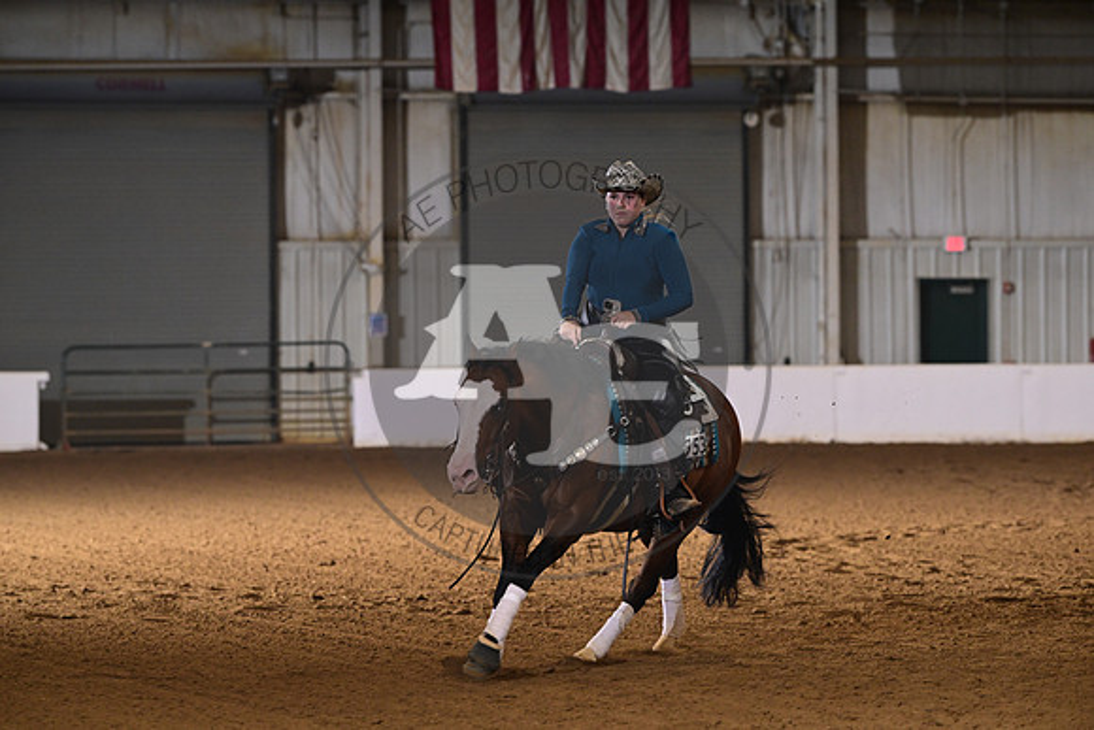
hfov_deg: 10.3
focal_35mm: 200
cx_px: 547
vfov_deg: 6.9
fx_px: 6079
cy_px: 365
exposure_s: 1/200
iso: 2500
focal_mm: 200
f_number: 5
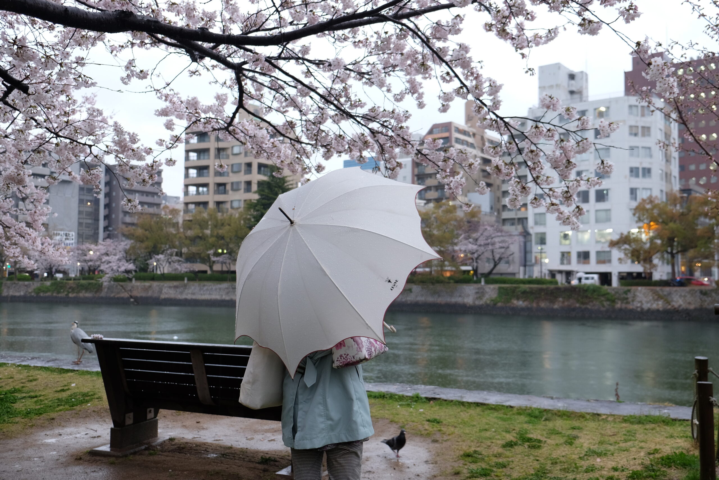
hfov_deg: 57.2
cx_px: 360
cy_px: 240
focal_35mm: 33
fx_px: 659
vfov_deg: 40.0
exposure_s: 1/30
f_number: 3.2
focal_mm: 22.3
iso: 400
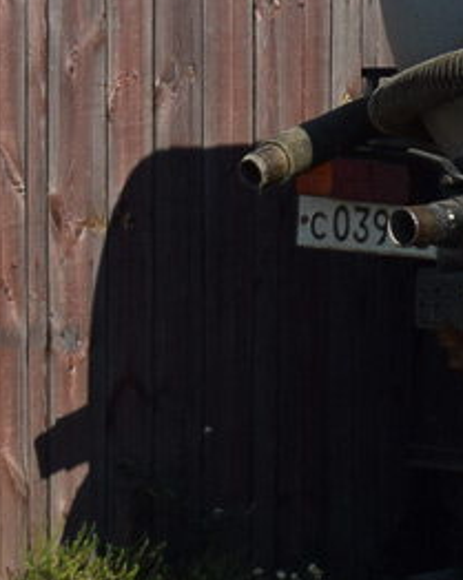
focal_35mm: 271
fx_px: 4650
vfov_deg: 7.1
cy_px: -18
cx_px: 1323
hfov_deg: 5.4
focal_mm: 42
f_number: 5.6
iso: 100
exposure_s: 1/1000
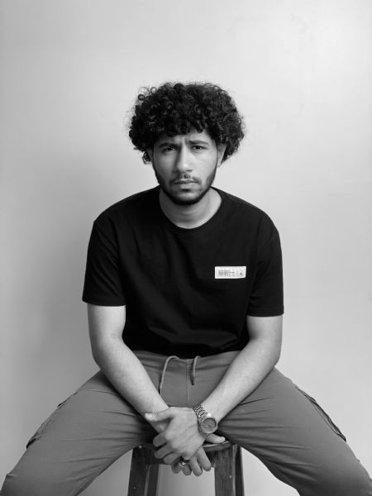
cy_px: 248
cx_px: 186
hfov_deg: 28.0
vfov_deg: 36.8
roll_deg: -0.1
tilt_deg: -7.4
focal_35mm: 52
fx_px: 745
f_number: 2
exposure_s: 1/100
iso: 100
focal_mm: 6
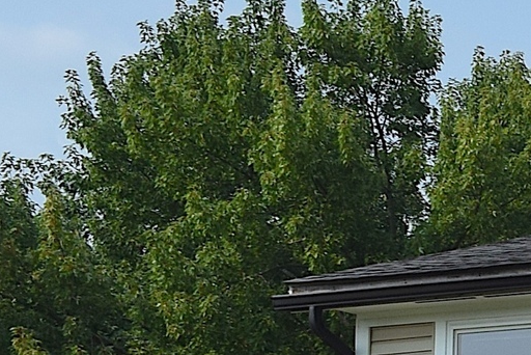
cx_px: 1591
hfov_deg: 8.9
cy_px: 663
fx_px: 2789
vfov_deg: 7.1
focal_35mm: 189
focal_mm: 21
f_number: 11
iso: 200
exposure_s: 1/500
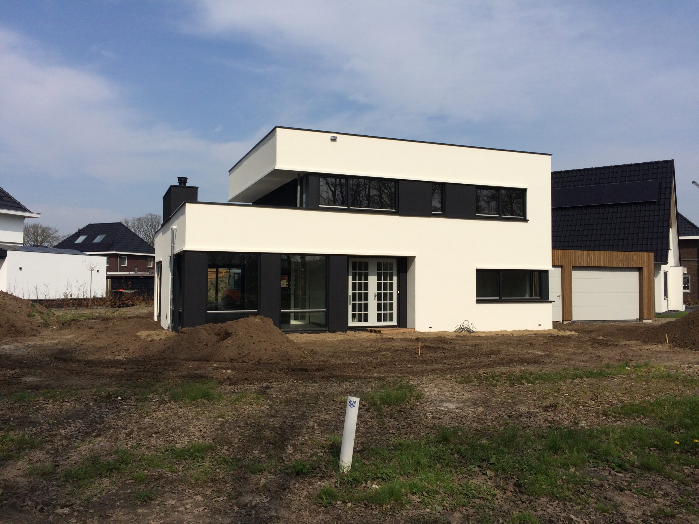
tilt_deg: +2.3
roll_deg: -1.1
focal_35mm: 29
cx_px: 350
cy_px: 262
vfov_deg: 48.2
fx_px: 586
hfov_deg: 61.7
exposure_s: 1/4115
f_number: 2.2
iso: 32
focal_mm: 4.15
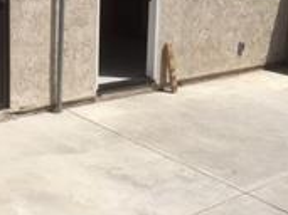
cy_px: 42
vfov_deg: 24.8
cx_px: 109
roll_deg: -2.8
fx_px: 482
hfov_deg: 33.1
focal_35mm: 58
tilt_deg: -6.2
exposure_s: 1/3300
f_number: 2.2
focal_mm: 4.15
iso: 32
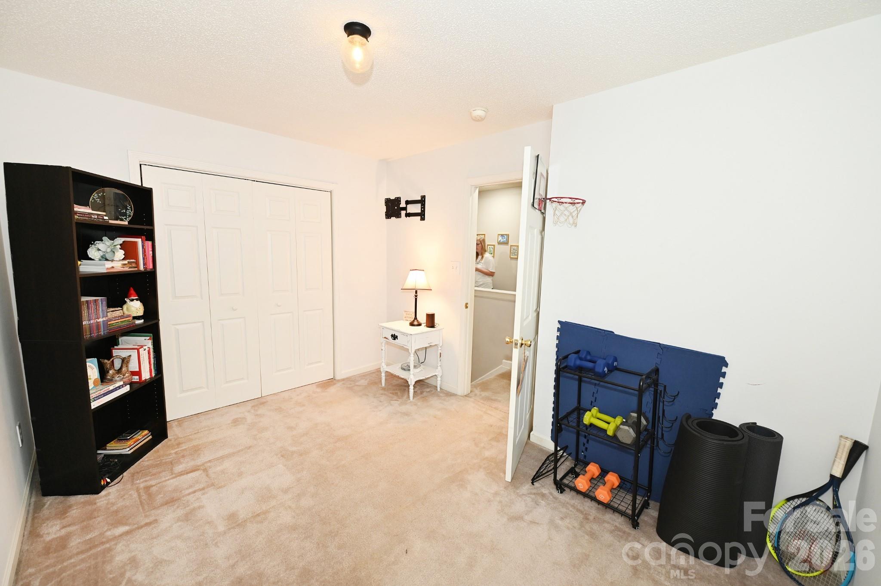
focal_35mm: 14
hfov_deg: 104.3
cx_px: 440
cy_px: 293
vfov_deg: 81.1
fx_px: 342
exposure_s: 1/60
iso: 720
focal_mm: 14
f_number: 4
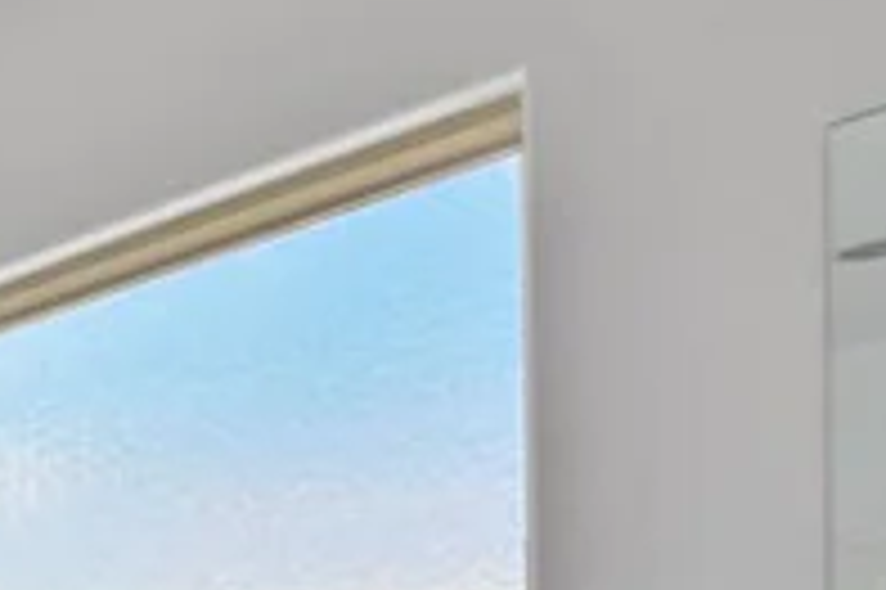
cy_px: 998
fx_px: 1918
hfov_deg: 17.0
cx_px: -1003
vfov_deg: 15.5
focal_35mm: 78
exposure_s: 1/20
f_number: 8
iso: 400
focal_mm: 10
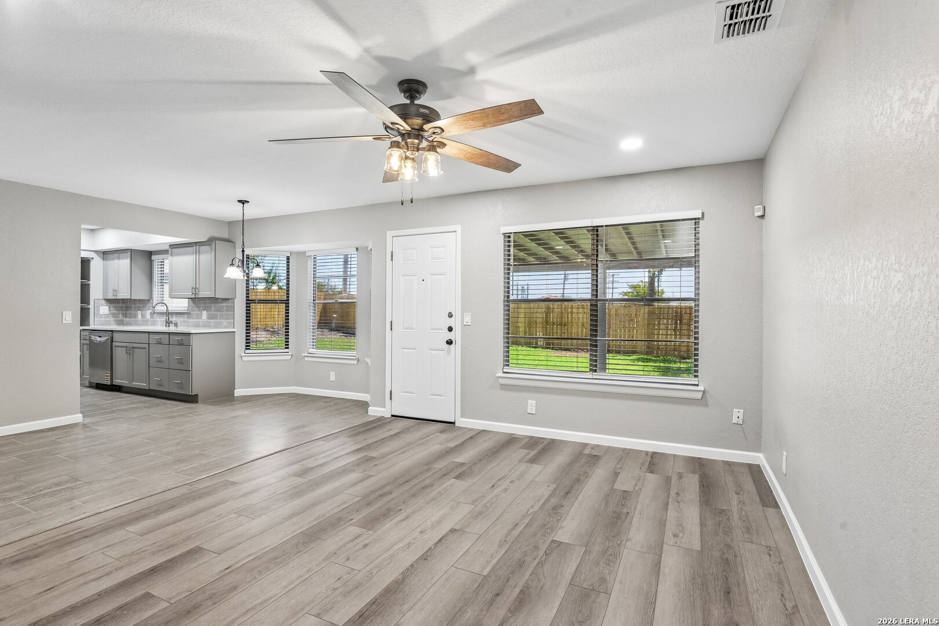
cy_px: 313
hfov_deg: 90.0
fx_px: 469
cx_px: 470
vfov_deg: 67.4
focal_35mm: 18
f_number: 8
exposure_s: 1/20
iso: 720
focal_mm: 18
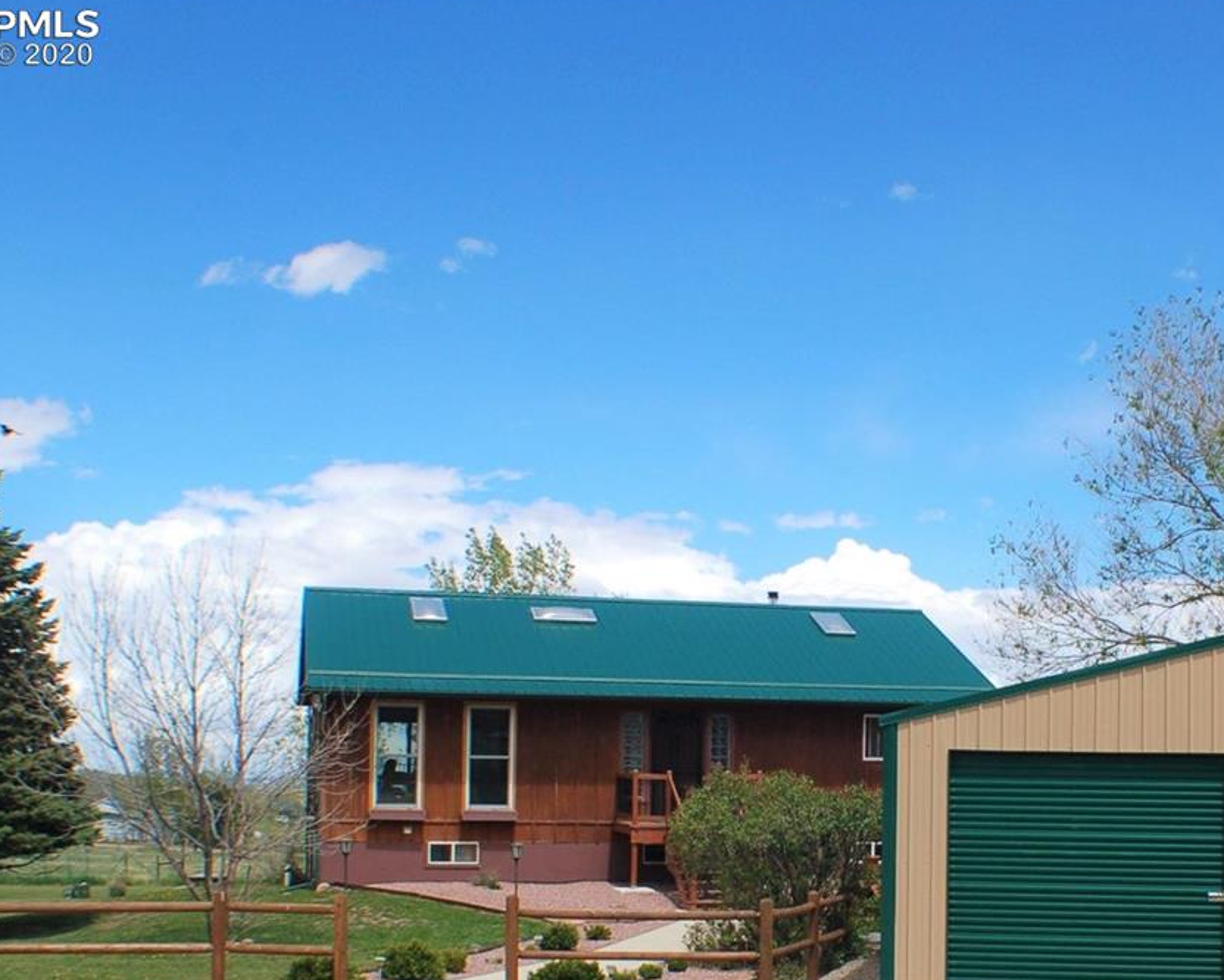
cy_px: 485
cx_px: 558
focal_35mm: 45
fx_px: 1631
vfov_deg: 33.4
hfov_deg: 41.1
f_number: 9
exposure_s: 1/320
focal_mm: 26
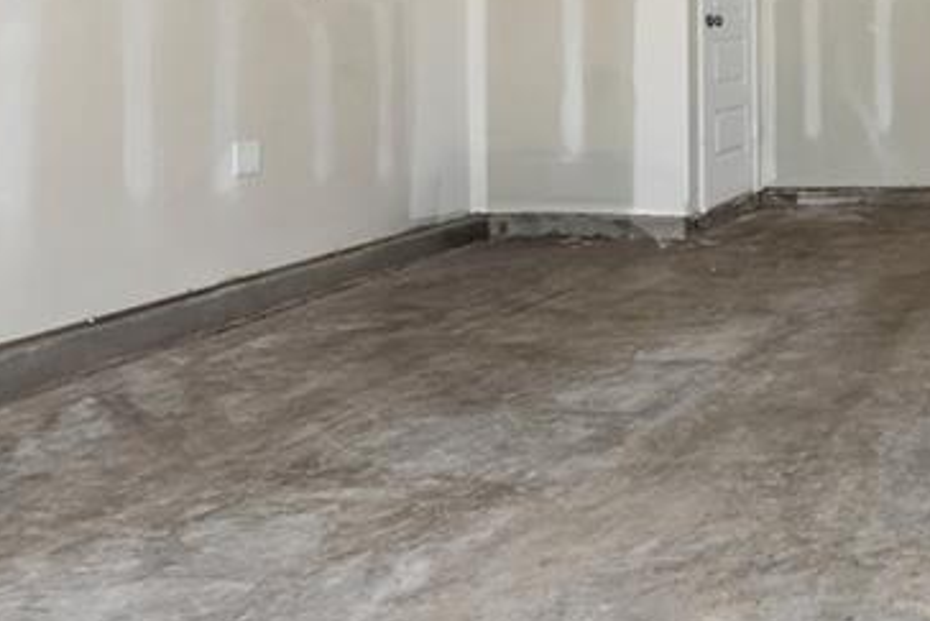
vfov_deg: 28.5
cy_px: 36
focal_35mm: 45
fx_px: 1163
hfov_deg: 33.6
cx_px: 1165
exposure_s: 1/2.5
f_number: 16
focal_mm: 16
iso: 200
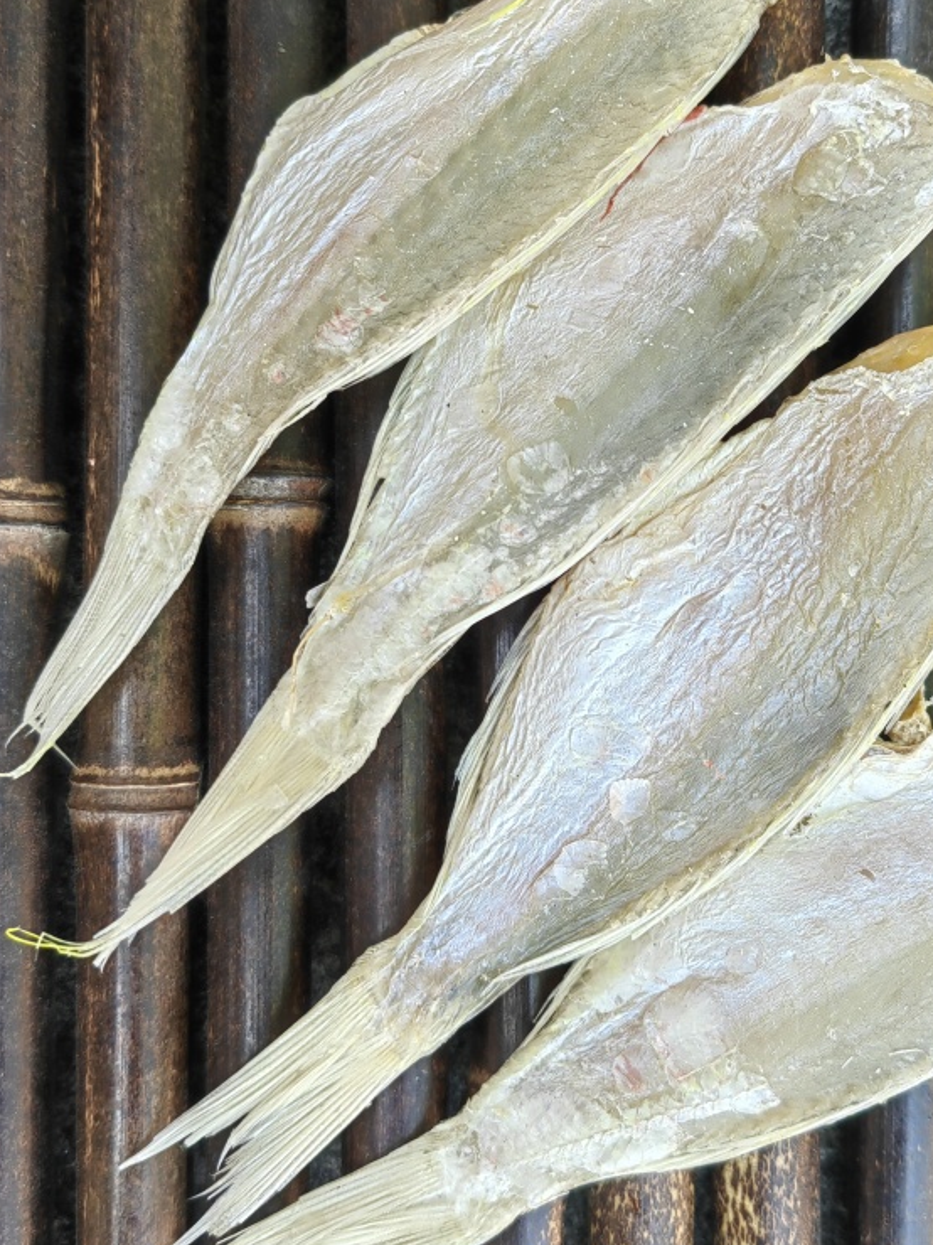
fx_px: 1402
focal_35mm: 39
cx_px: 605
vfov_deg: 47.9
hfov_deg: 36.5
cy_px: 628
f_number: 1.8
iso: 160
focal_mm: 5.54
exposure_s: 1/564
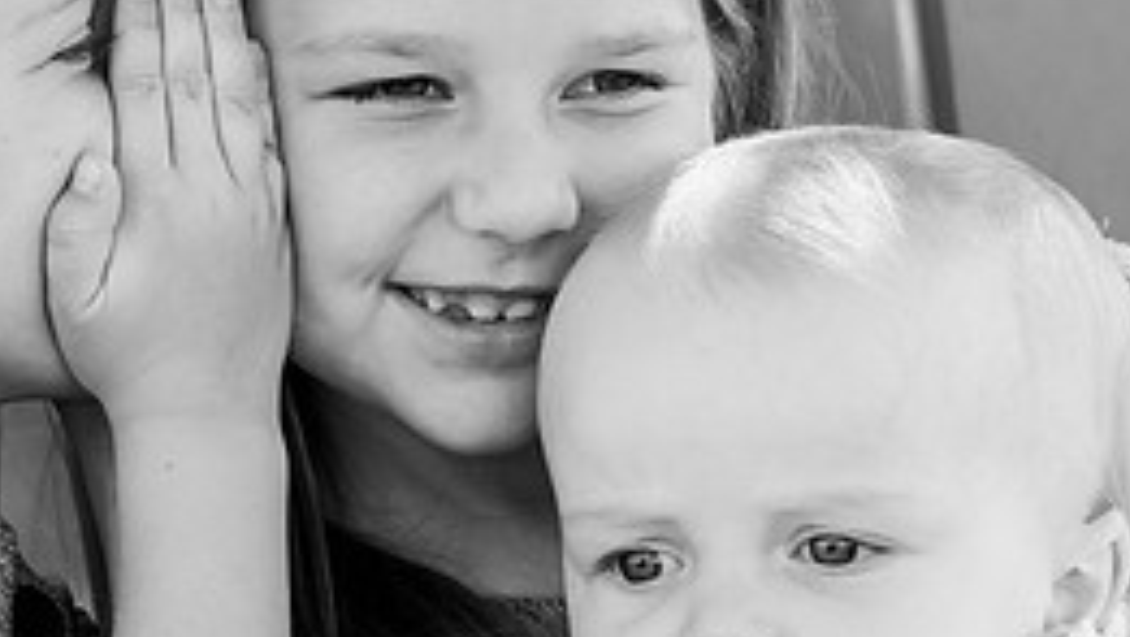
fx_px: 13937
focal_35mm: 465
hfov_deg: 4.6
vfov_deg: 2.6
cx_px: 260
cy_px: 214
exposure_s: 1/200
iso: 800
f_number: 4.5
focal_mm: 200
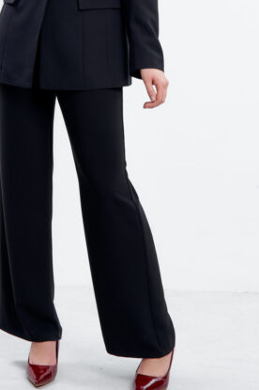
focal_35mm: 102
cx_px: 79
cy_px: 73
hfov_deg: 13.4
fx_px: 1103
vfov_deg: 19.8
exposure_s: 1/160
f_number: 9
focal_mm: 47
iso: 100
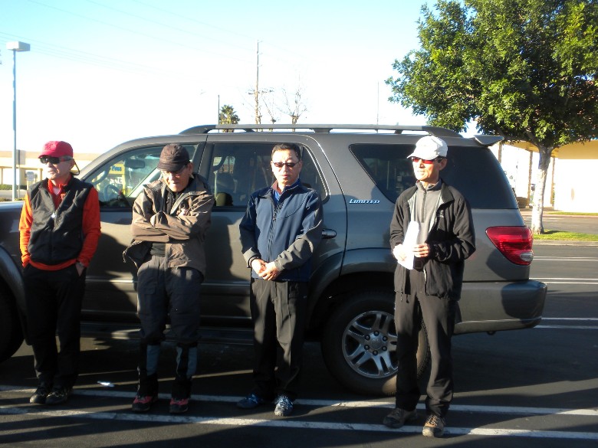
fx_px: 639
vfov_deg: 38.7
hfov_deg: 50.1
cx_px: 299
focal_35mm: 37
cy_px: 224
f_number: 3.5
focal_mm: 6.6
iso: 64
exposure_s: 1/175
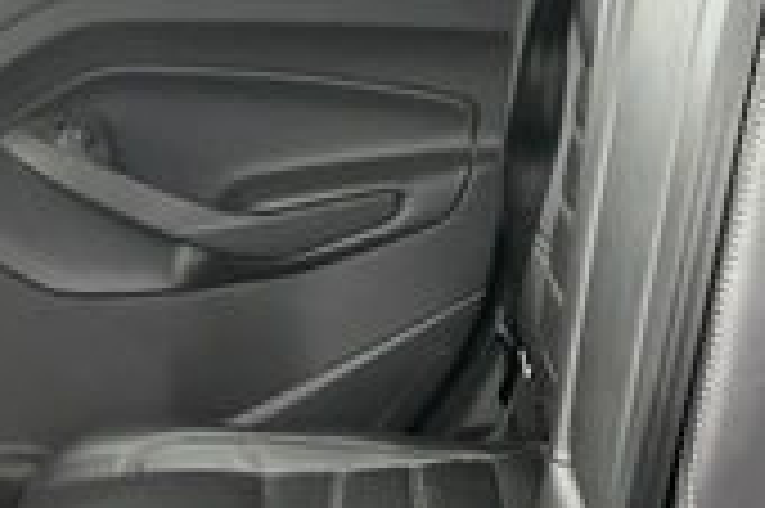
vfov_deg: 19.1
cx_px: 738
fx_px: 1507
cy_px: 274
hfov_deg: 27.1
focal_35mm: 71
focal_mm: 3
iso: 125
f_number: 1.8
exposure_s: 1/60
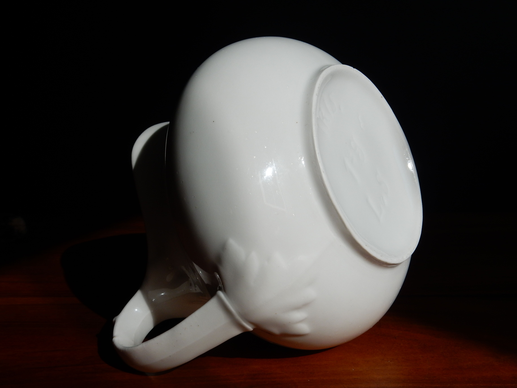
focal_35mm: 43
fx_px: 642
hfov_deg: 43.9
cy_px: 194
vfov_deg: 33.6
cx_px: 258
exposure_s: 1/1000
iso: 125
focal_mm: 7.6
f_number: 4.2
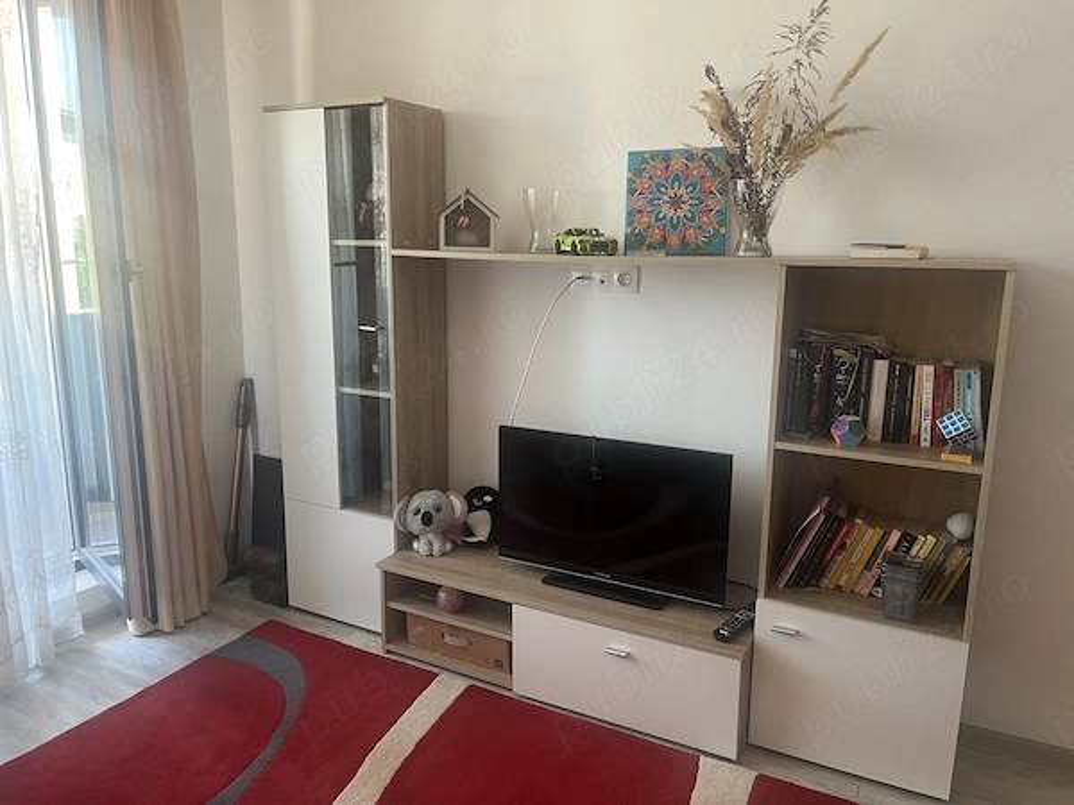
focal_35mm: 26
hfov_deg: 67.3
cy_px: 402
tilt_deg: -11.8
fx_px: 807
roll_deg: -0.6
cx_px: 537
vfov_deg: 53.1
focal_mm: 5.1
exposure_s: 1/60
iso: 160
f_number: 1.6
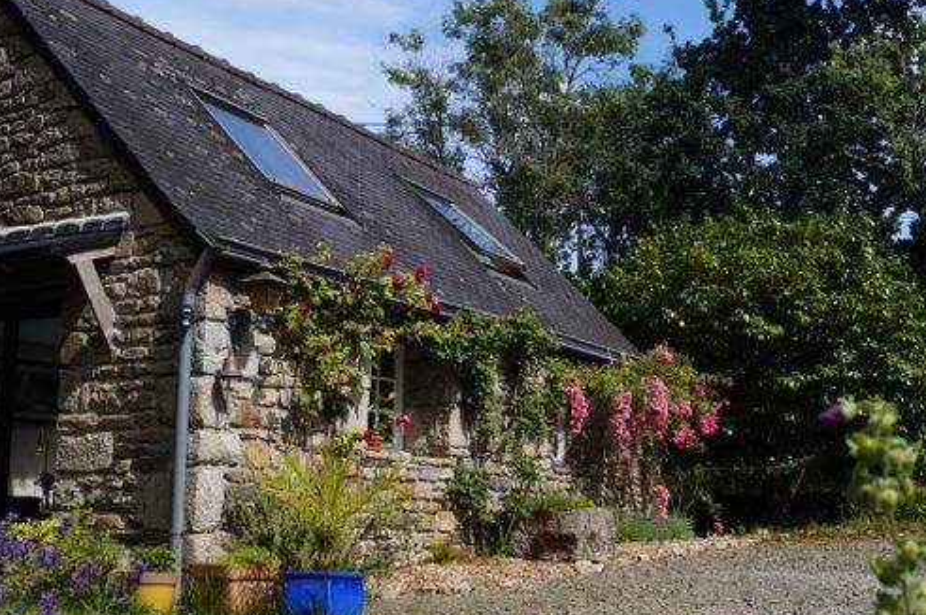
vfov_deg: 30.4
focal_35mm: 44
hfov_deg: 44.5
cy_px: 320
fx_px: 1130
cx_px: 436
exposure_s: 1/100
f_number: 13
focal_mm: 24
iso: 100
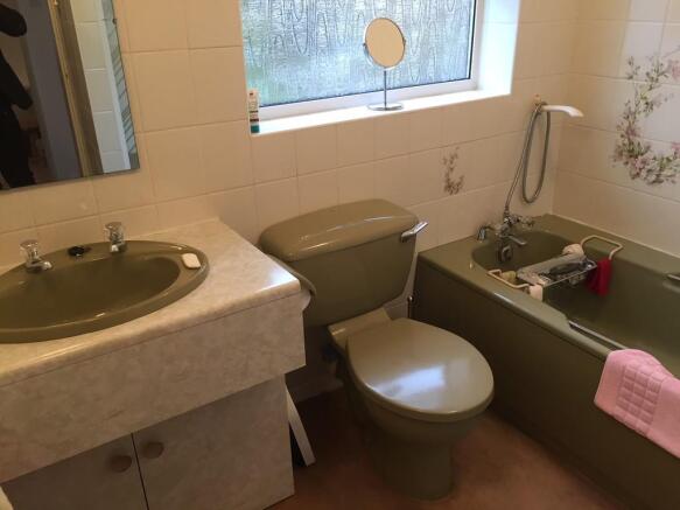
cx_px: 340
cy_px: 255
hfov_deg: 61.7
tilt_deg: -24.1
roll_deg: +2.0
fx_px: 570
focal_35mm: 29
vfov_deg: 48.2
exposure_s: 1/33
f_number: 2.2
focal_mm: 4.15
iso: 100
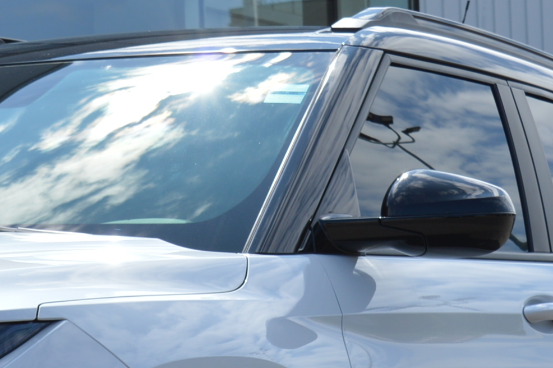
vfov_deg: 7.4
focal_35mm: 183
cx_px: 30
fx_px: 2809
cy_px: 481
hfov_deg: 11.2
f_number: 9
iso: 100
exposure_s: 1/320
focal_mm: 40
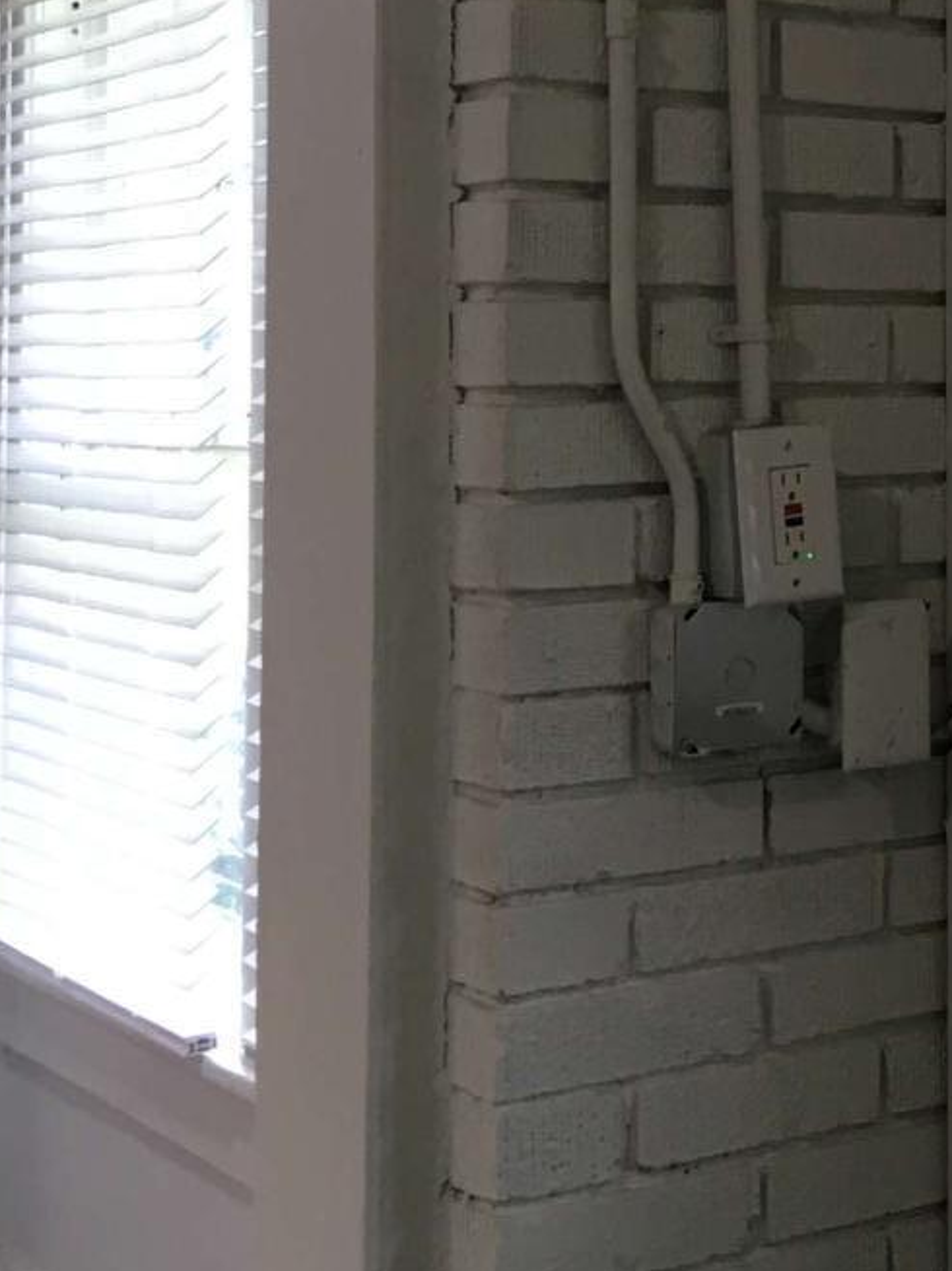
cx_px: 1117
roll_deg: +2.2
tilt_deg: +1.9
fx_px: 2605
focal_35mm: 71
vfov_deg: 26.9
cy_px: 257
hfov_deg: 19.6
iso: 64
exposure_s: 1/30
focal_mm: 4.15
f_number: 2.2
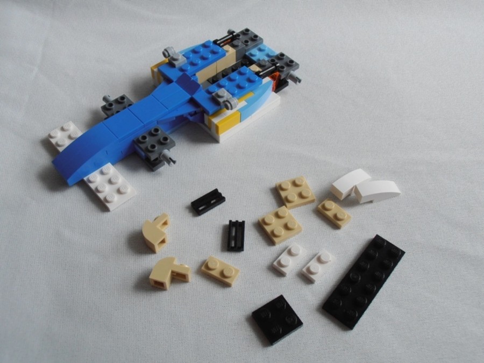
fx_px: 517
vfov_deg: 38.7
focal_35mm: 37
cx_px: 242
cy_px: 182
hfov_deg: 50.1
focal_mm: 6.61
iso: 80
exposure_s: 1/250
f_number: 3.9
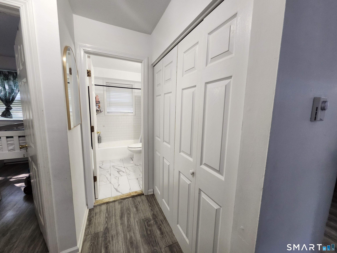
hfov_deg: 106.2
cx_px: 168
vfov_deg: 89.9
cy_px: 126
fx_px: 127
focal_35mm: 13
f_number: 2.2
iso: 200
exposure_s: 1/60
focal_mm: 1.74
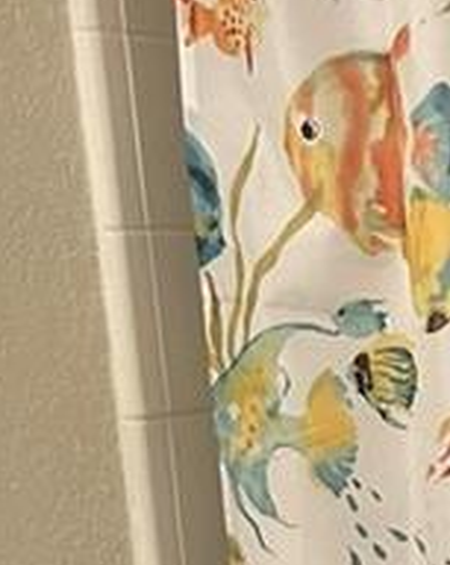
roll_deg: +0.8
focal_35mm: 159
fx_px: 2653
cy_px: 1271
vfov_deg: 10.7
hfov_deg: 9.1
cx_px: 882
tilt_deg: -21.6
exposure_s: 1/60
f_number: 1.5
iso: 160
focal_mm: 5.7
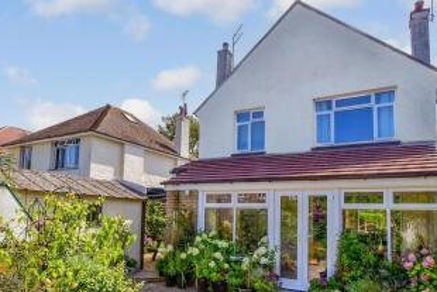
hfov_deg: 75.6
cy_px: 190
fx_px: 279
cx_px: 252
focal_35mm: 23
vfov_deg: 54.3
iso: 200
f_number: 8
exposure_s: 1/320
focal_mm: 10
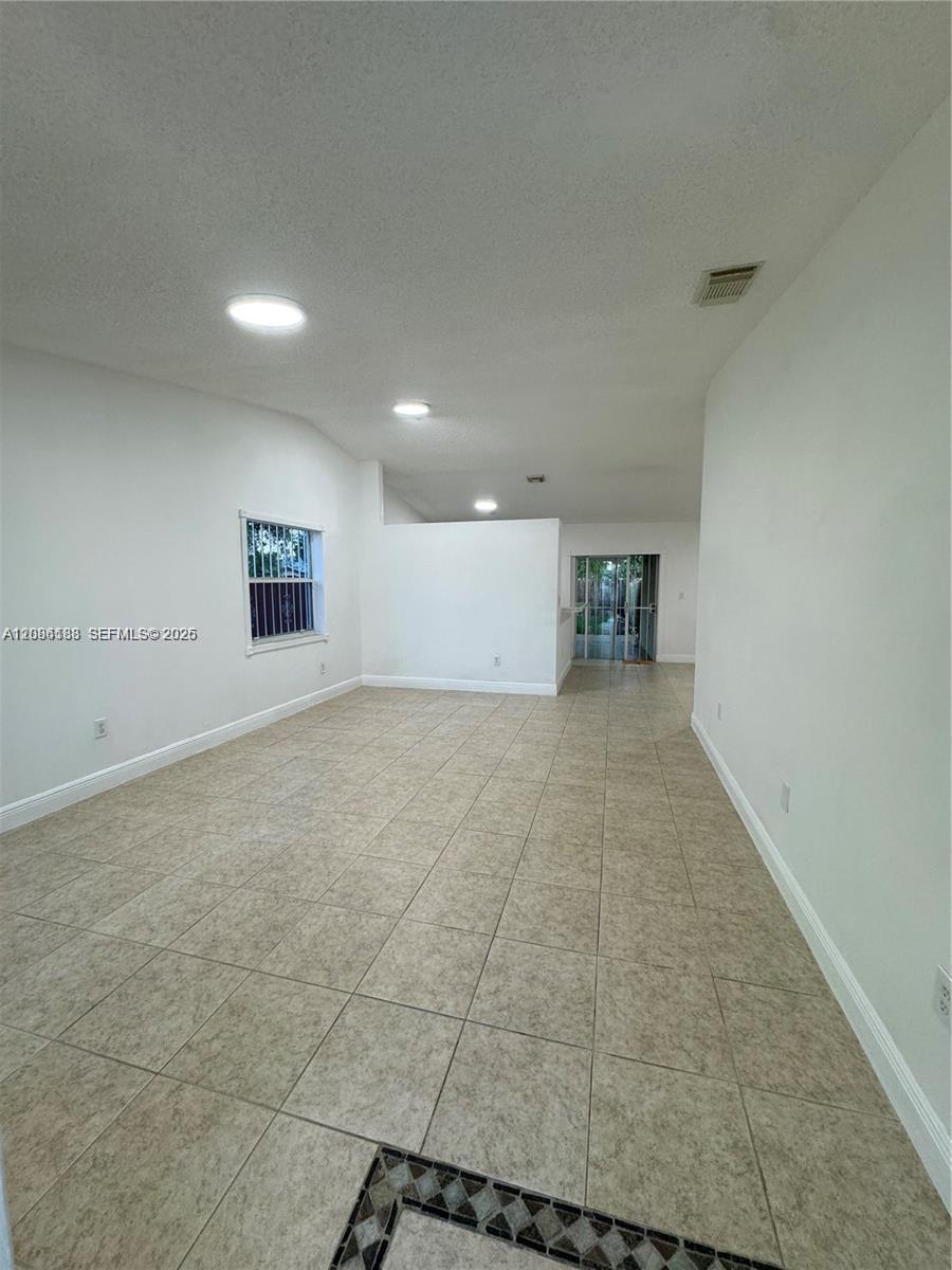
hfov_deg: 85.7
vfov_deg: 102.1
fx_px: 513
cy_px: 635
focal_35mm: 14
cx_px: 476
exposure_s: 1/120
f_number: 2.2
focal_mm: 2.22
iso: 250
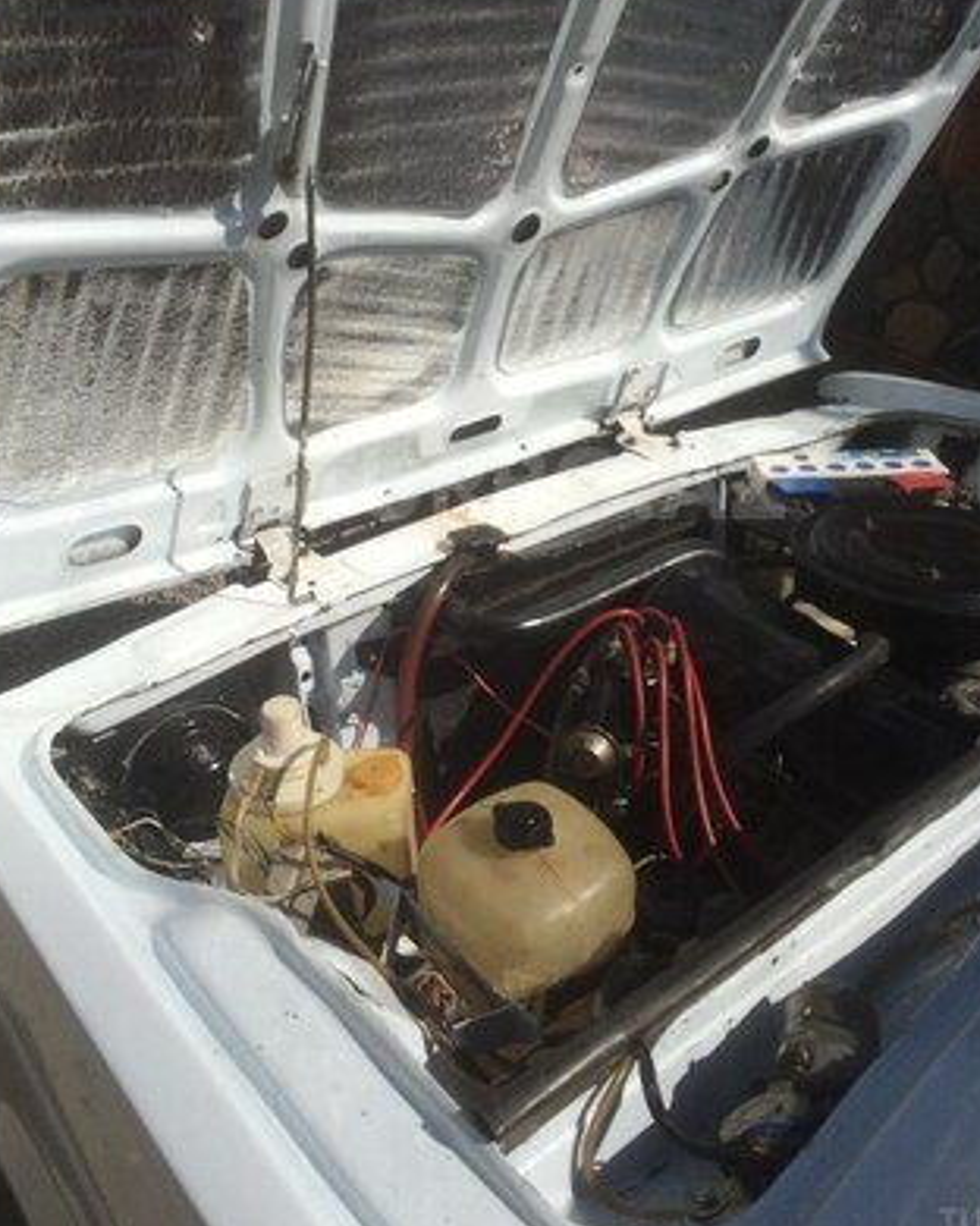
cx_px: 543
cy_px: 484
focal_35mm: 36
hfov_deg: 41.1
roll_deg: -3.4
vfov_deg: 49.9
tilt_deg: -31.7
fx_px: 1305
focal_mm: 4.15
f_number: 2.2
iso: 40
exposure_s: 1/5882
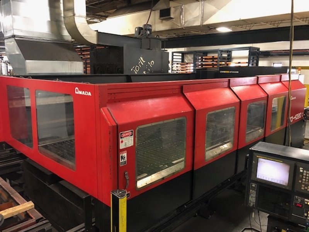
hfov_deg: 63.4
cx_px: 154
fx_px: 250
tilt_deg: -13.3
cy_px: 116
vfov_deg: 49.7
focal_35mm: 28
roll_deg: +0.7
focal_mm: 3.99
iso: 100
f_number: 1.8
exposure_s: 1/15
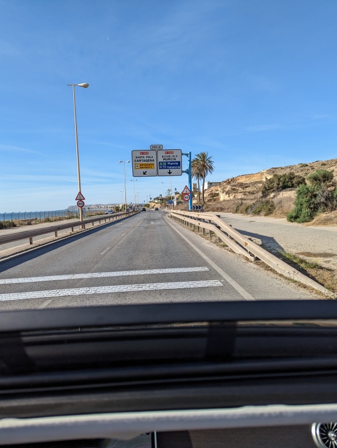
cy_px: 224
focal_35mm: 24
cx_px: 168
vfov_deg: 71.5
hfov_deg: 56.9
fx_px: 311
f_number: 1.85
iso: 45
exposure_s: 1/1689
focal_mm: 6.81
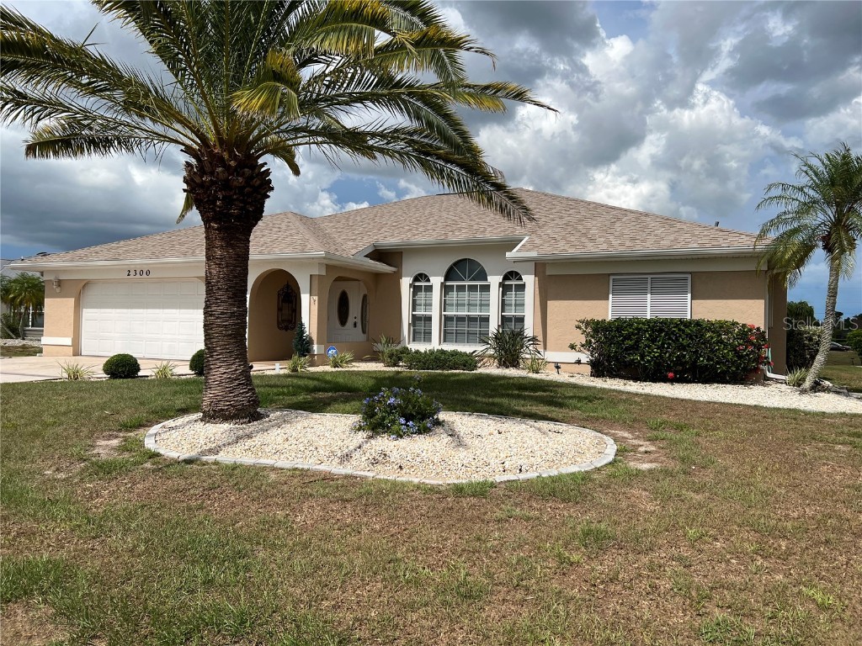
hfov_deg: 67.3
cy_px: 323
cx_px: 431
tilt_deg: +1.1
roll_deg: -1.7
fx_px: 647
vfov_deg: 53.1
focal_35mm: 26
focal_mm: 5.7
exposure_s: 1/6993
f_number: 1.5
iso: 50
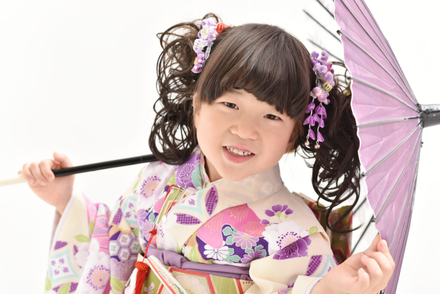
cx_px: 220
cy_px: 147
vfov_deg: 16.1
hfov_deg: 23.9
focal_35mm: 85
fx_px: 1039
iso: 200
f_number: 2.8
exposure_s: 1/160
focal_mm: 85
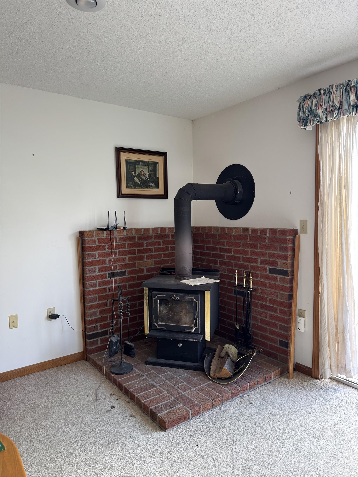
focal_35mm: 24
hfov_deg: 56.8
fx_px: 331
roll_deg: +1.3
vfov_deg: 71.6
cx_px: 179
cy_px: 238
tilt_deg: -5.6
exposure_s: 1/120
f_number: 1.78
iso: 125
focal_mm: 6.76
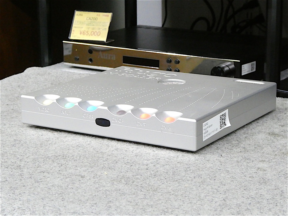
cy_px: 108
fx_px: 749
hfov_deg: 21.8
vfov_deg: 16.4
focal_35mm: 90
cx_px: 144
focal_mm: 16.1
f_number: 7.1
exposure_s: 1/20
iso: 1600
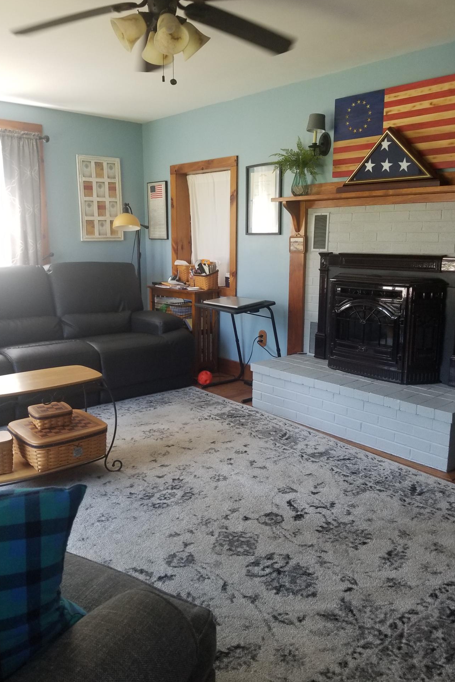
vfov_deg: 65.5
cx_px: 220
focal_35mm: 28
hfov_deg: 46.4
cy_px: 337
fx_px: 531
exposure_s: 1/60
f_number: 1.7
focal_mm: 4.25
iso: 125
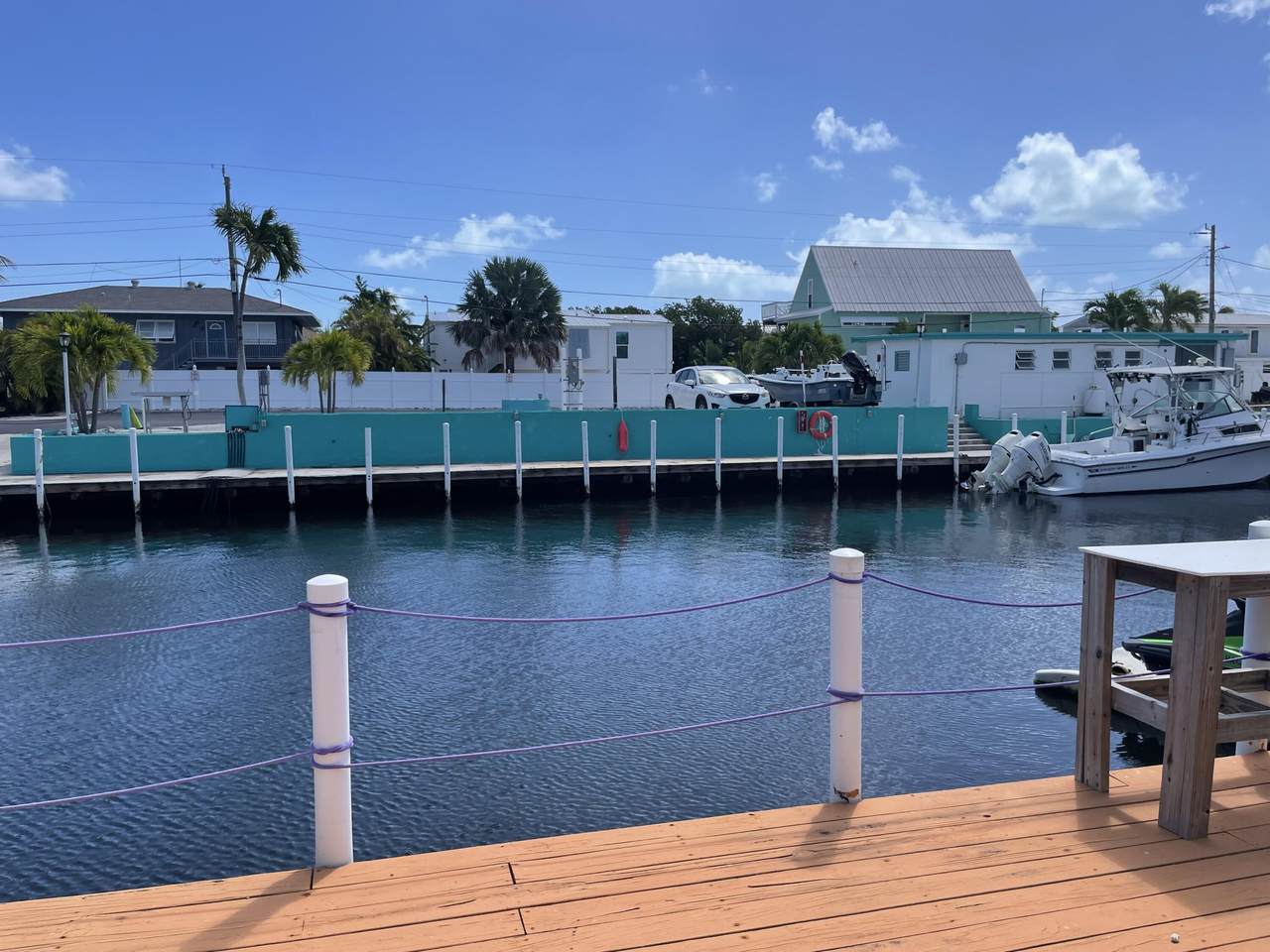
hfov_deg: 67.3
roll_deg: +0.9
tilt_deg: -9.3
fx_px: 954
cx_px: 635
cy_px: 476
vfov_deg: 53.1
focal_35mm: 26
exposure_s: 1/4000
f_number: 1.6
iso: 32
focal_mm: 4.2
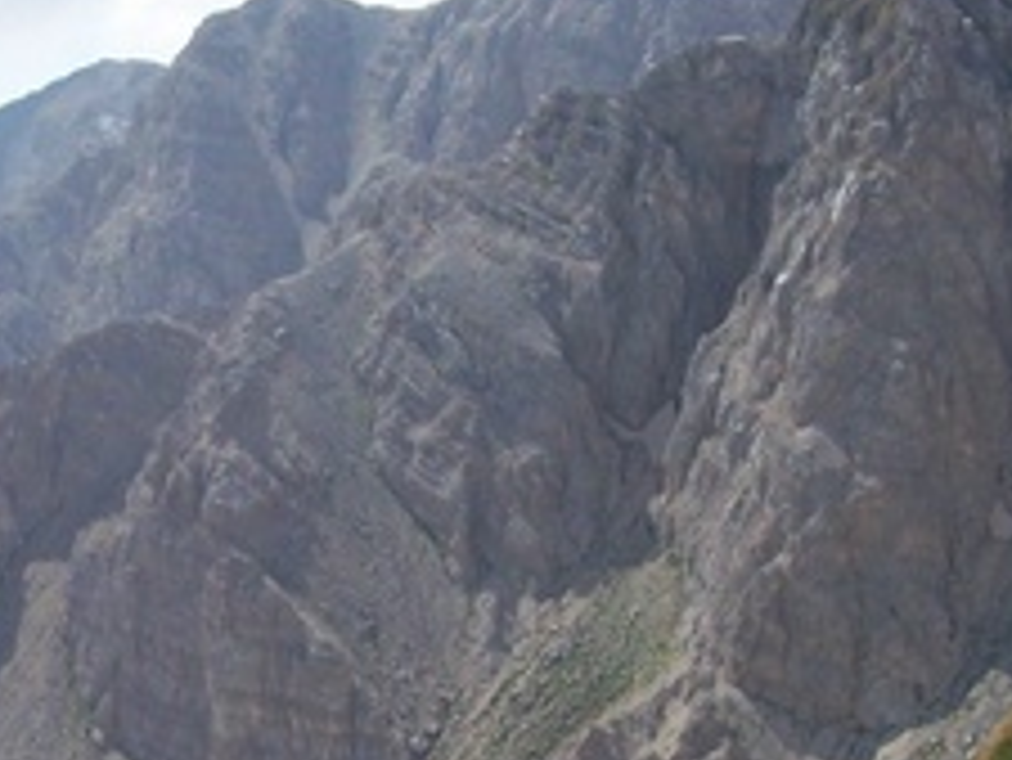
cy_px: 706
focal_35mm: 128
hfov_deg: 15.2
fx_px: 3744
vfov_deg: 11.5
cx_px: 70
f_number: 4.8
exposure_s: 1/684
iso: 80
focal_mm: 6
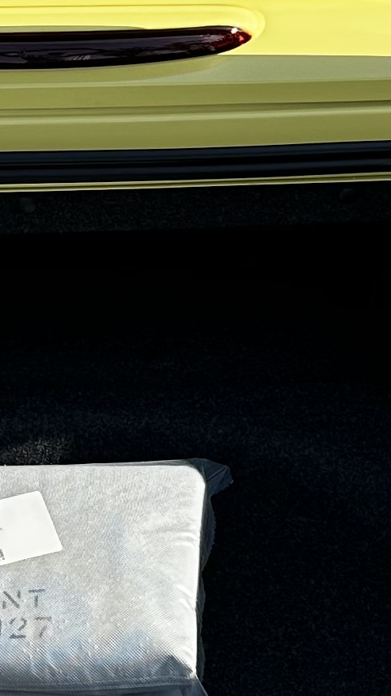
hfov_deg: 10.1
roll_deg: -0.9
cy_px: 136
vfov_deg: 17.7
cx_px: 166
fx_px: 2213
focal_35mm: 120
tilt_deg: -31.2
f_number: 1.78
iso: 80
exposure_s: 1/2203
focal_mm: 6.86
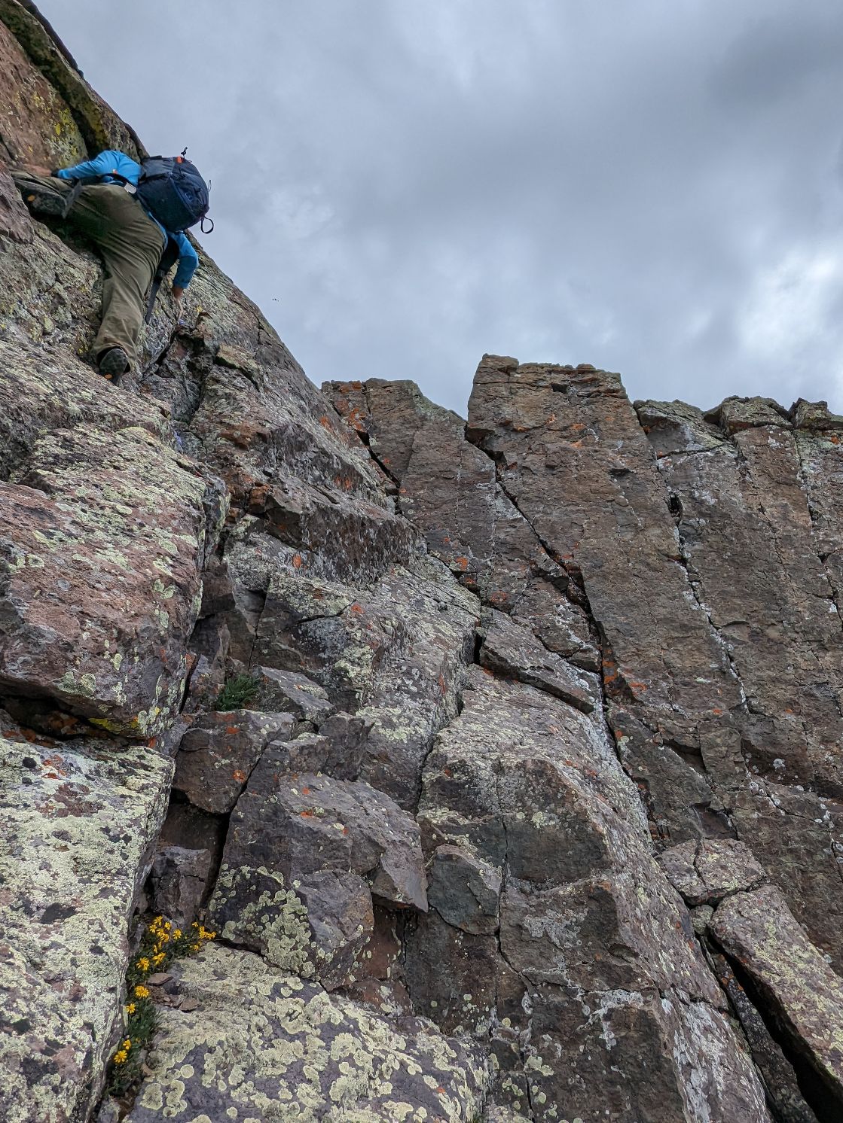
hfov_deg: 60.4
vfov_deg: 76.4
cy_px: 543
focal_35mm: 22
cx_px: 518
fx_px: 714
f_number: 2.2
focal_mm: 2.35
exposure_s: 1/4219
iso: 53
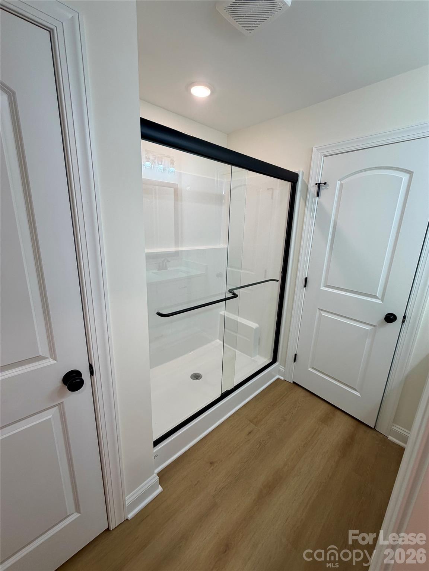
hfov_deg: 85.7
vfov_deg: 102.1
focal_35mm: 14
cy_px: 286
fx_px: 231
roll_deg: -1.3
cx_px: 214
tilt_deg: -15.8
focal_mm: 2.22
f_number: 2.2
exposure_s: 1/120
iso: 100
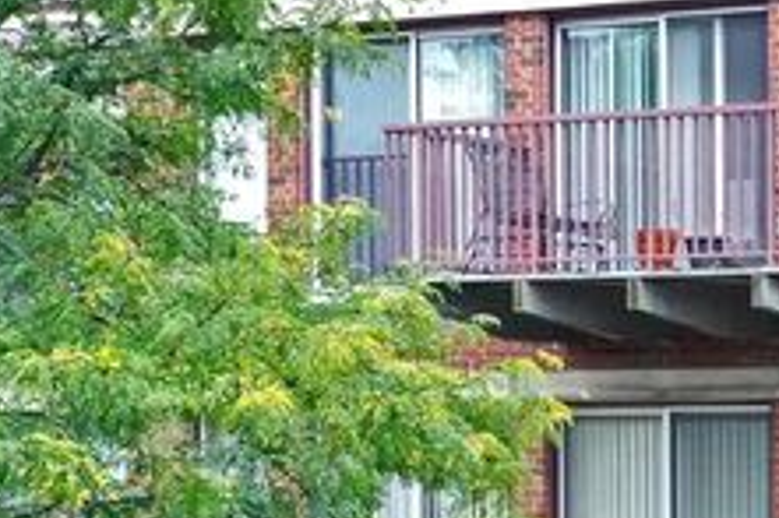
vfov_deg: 10.5
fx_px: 2811
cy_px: 481
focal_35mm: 130
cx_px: 1142
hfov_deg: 14.8
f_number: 4.5
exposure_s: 1/160
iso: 400
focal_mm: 10.26
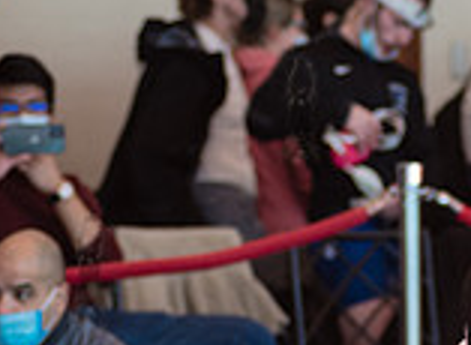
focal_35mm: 479
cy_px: 357
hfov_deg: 4.2
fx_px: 6463
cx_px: 493
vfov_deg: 3.1
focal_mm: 105
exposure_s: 1/400
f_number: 3.5
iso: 400
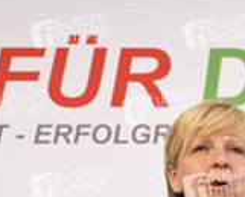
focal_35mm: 92
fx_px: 668
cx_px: 29
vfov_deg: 16.7
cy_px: 145
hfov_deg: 20.4
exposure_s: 1/1000
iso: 1600
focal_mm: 35
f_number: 3.5
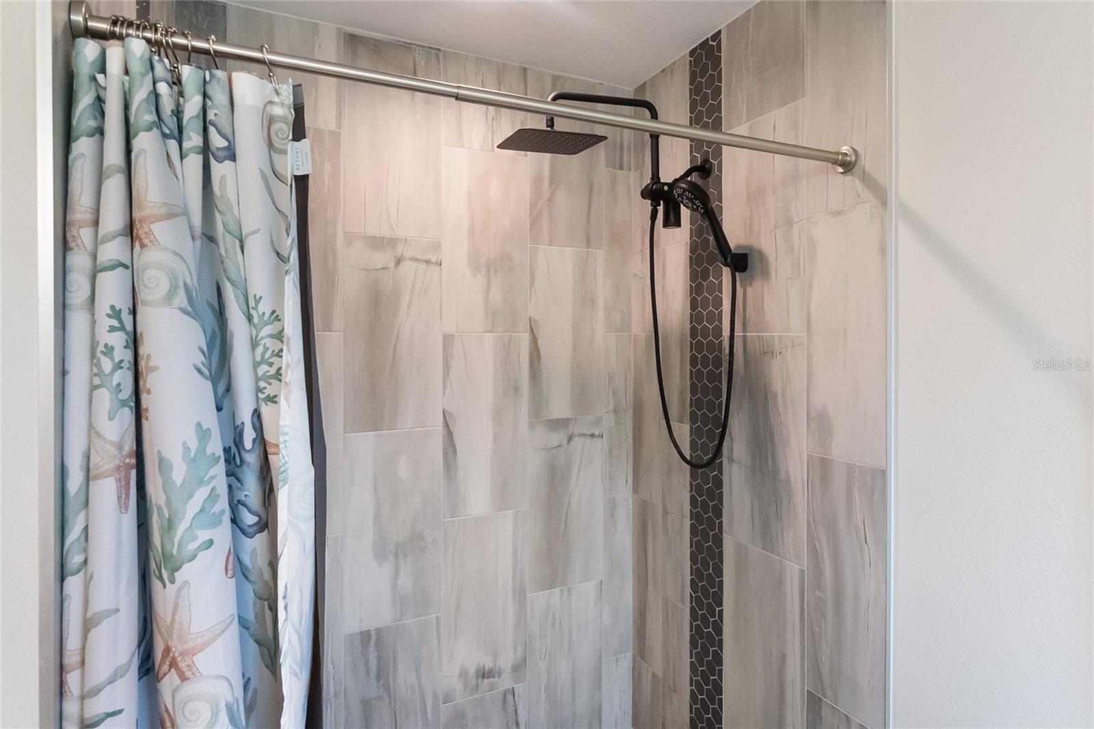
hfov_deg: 90.0
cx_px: 547
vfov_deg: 67.4
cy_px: 364
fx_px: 547
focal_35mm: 18
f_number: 8
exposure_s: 1/125
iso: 3200
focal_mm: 12
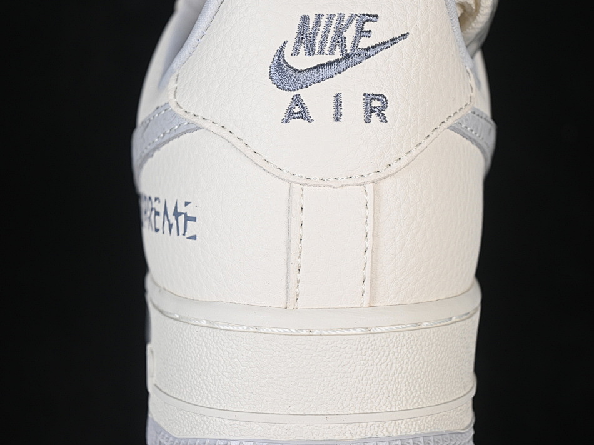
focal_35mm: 82
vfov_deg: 18.0
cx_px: 318
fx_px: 1407
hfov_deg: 23.8
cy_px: 221
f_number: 7.1
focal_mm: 50
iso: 160
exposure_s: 1/80
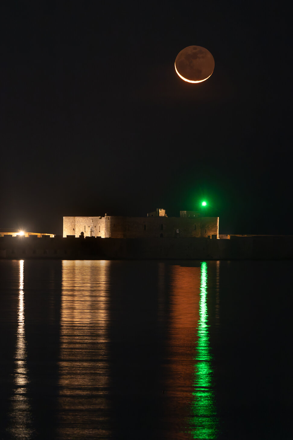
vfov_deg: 6.9
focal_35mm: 300
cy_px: 220
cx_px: 146
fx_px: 3661
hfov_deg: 4.6
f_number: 5.6
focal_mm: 300
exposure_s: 1.3
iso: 3200
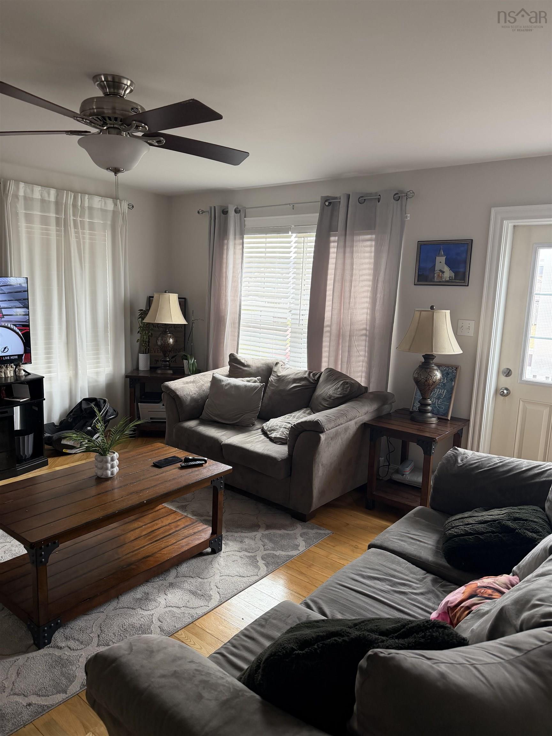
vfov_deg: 71.6
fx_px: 510
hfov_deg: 56.8
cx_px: 276
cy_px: 368
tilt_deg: -11.1
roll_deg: -3.5
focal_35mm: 24
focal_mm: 6.76
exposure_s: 1/174
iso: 200
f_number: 1.78
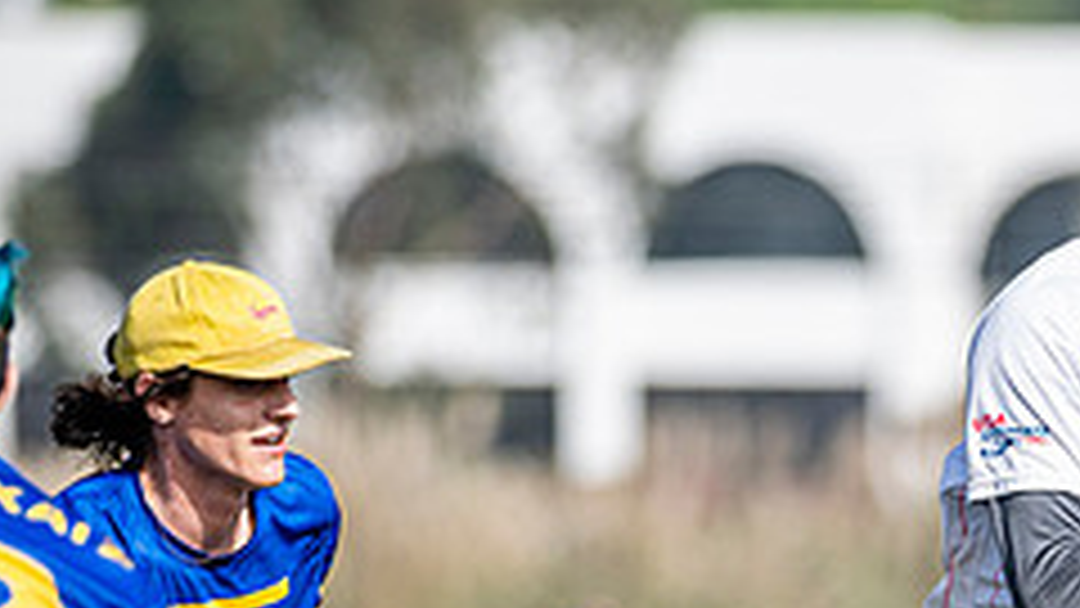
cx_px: 1111
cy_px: 905
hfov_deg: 3.4
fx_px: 18414
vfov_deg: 1.9
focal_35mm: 643
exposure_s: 1/1250
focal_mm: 210
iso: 100
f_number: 3.2
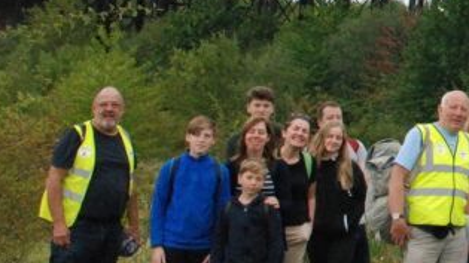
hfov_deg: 14.8
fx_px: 1654
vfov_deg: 9.1
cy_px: 36
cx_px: 733
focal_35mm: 133
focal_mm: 26
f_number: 10
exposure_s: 1/400
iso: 1600
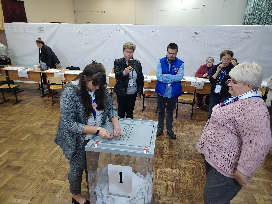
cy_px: 102
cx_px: 136
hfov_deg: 71.6
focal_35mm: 24
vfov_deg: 56.8
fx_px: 189
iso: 763
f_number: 1.75
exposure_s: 1/25
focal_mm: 5.25
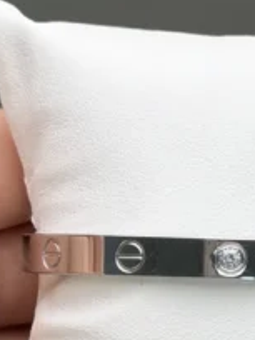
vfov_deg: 20.7
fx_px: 923
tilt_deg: -75.6
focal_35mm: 94
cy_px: 263
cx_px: 215
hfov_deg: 15.6
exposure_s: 1/786
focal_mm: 6.76
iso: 64
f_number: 1.78
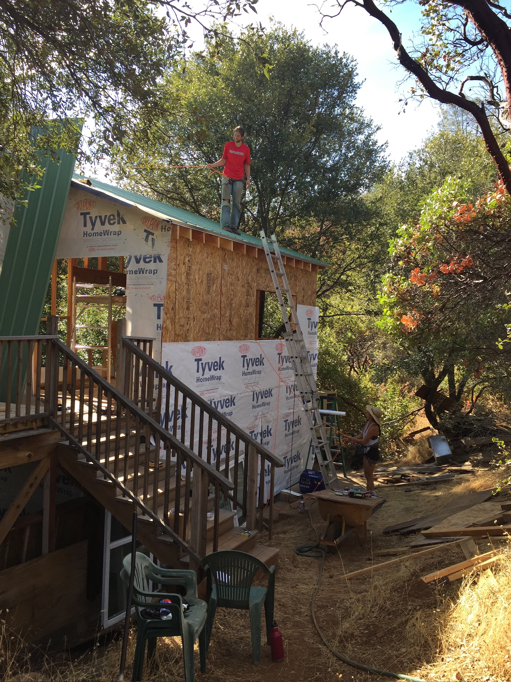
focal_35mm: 29
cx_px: 256
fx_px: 571
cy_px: 341
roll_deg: -1.4
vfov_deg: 61.7
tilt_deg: -1.8
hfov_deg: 48.2
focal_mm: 4.15
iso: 32
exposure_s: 1/425
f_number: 2.2
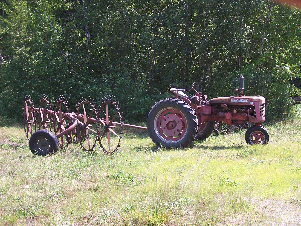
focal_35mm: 43
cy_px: 113
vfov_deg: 33.6
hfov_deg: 43.9
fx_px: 374
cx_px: 150
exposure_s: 1/350
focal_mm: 7.1
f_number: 2.8
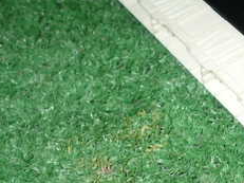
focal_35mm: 78
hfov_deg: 22.8
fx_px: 550
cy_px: 16
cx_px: 300
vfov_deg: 18.5
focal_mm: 5.4
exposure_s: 1/30
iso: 200
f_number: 6.3
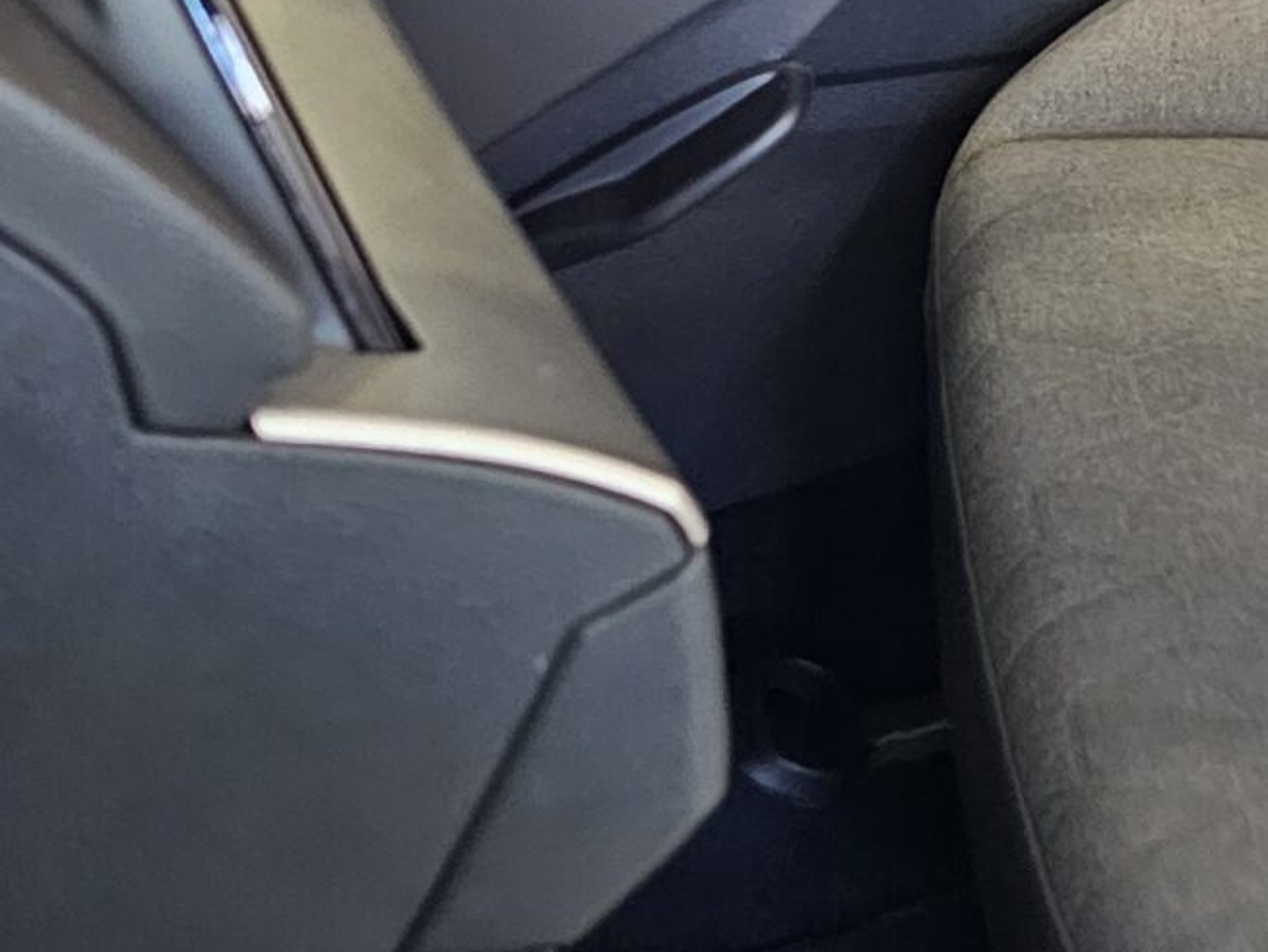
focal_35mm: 90
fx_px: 3298
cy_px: -555
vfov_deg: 15.0
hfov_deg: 19.1
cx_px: 1908
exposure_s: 1/24
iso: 1000
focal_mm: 6.3
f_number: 1.7
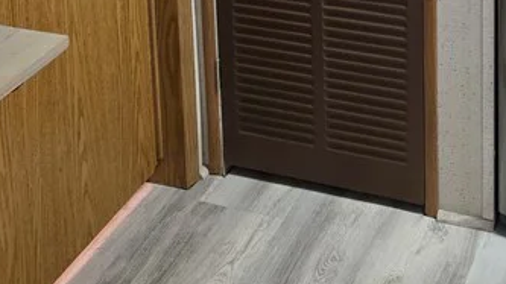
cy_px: -222
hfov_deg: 27.3
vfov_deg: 14.0
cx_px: 360
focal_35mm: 77
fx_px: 1033
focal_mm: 6.5
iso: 200
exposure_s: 1/120
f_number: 1.4
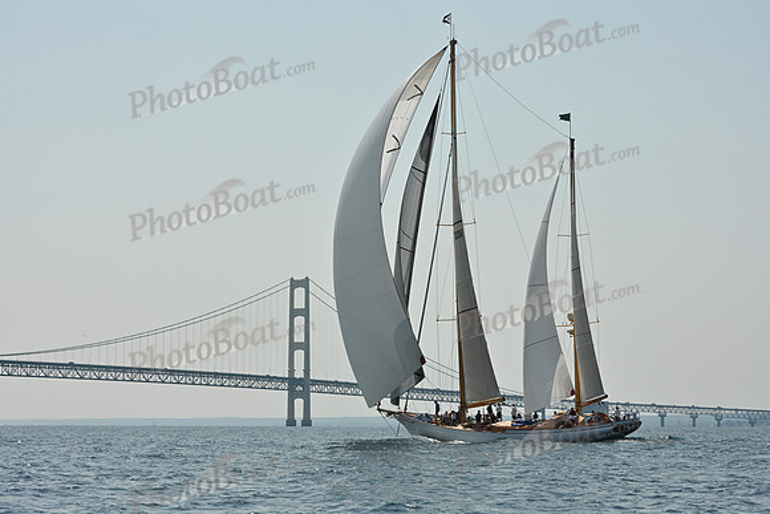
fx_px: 1818
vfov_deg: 16.1
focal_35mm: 85
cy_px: 257
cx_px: 385
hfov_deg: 23.9
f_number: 13
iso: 320
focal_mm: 85
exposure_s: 1/1250
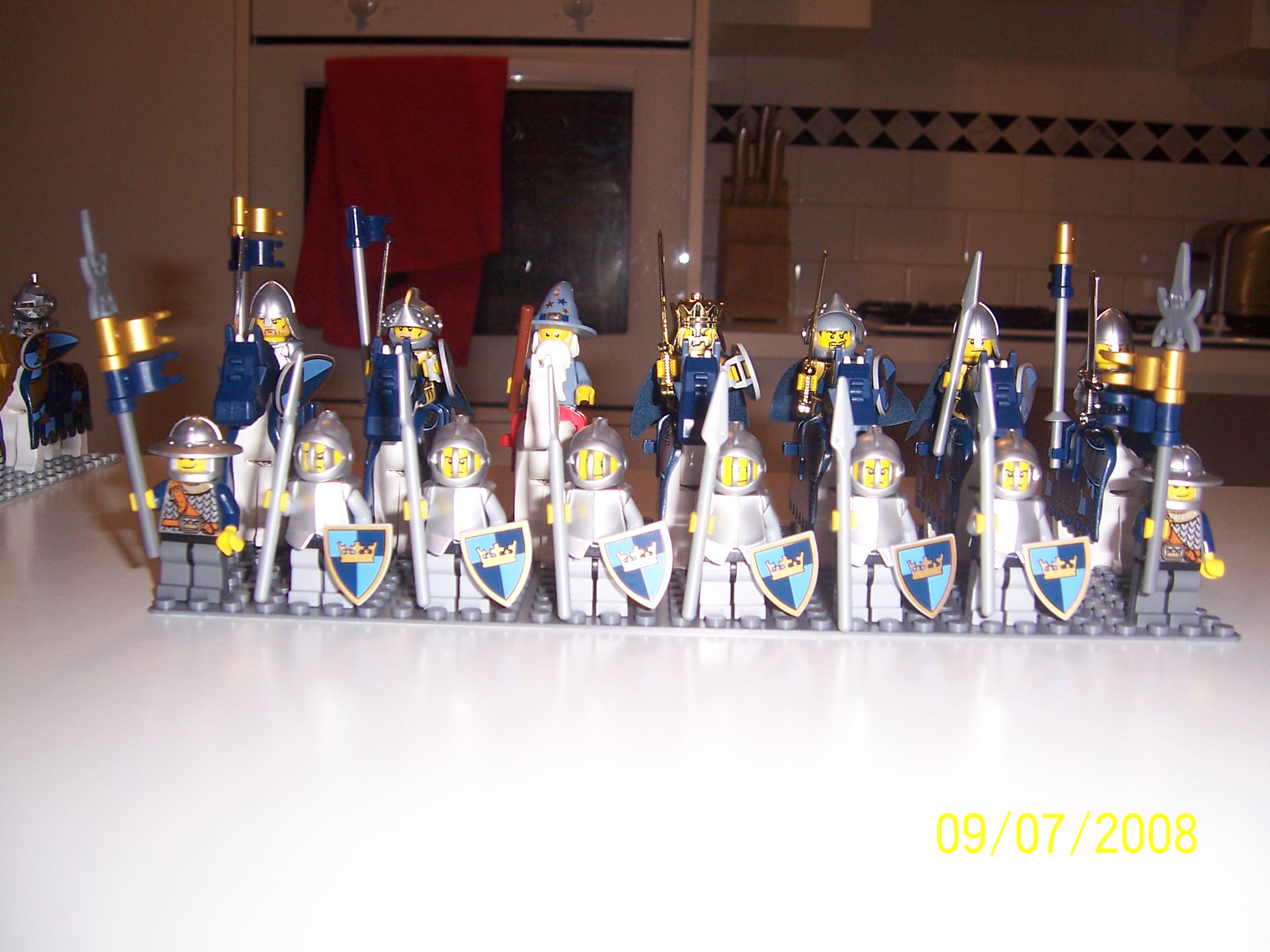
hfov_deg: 51.4
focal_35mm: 36
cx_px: 635
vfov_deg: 39.7
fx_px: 1321
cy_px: 476
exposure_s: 1/60
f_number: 3
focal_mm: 6
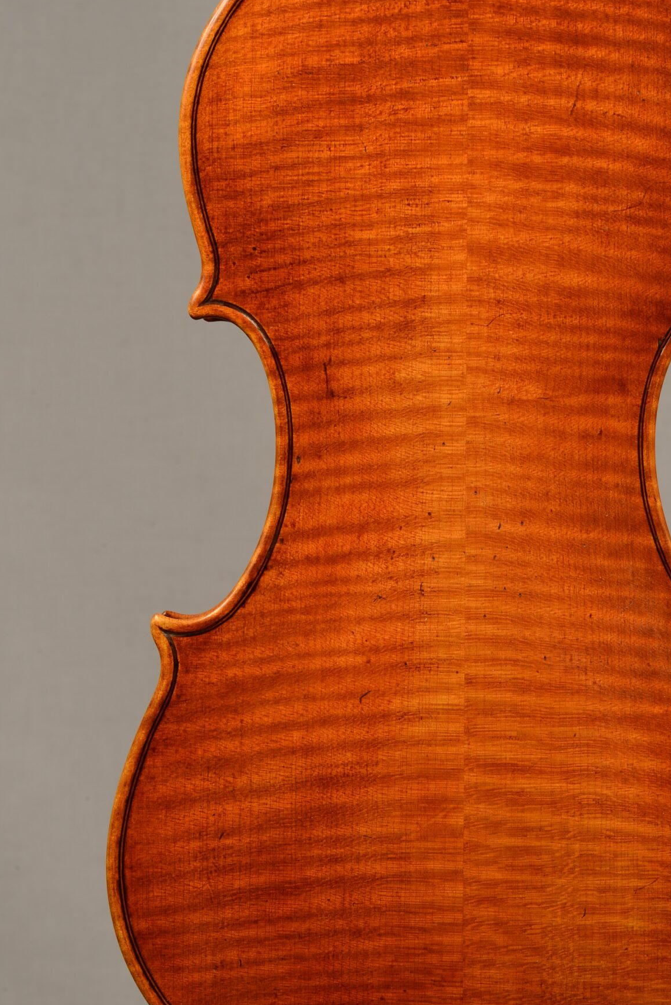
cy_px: 497
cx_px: 465
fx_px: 4358
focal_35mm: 156
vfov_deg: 13.2
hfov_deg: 8.8
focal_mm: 105
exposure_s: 1/1.3
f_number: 22
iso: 100
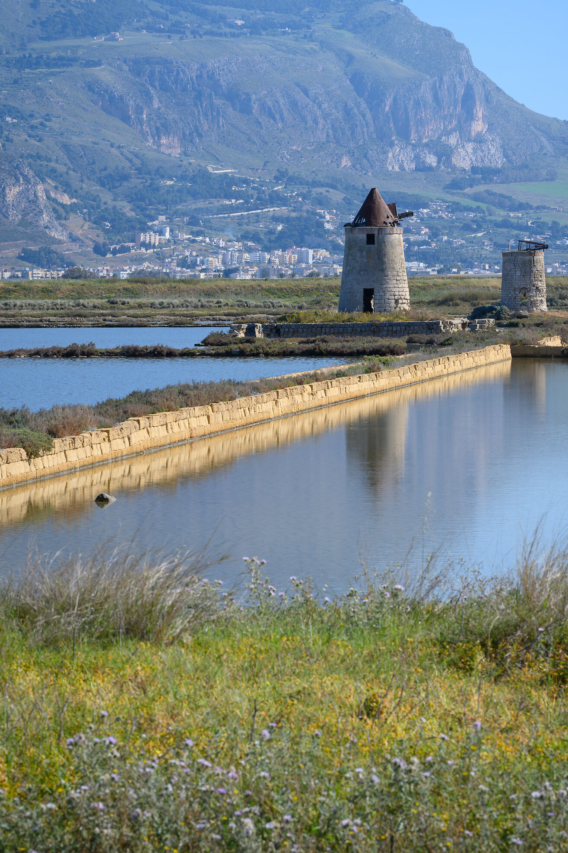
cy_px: 336
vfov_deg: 14.0
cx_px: 325
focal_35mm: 146
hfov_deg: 9.4
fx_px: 3456
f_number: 9
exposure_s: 1/320
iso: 100
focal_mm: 120
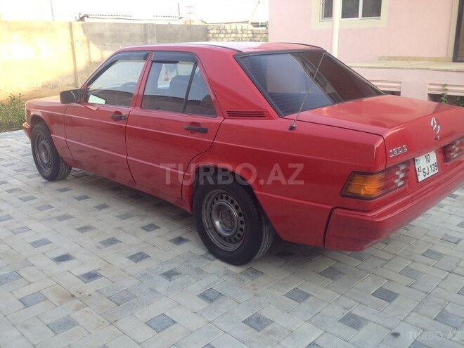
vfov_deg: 40.7
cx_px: 232
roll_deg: +1.2
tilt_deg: -19.1
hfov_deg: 52.6
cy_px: 174
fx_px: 469
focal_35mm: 35
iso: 50
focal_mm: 4.28
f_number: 2.4
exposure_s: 1/160
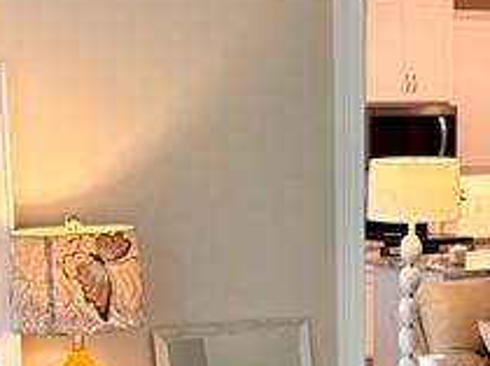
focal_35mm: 127
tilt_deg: -10.2
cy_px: 469
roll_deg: +1.5
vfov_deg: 11.4
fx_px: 1796
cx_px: 303
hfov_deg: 15.5
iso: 100
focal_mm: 5.96
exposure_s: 1/120
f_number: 1.6
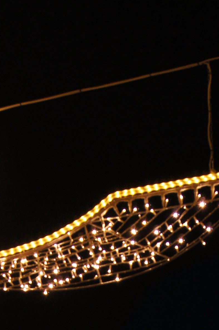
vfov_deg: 10.4
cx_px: 116
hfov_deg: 7.4
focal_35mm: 185
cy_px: 602
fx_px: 1692
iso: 400
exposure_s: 1/5
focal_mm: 30
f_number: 8
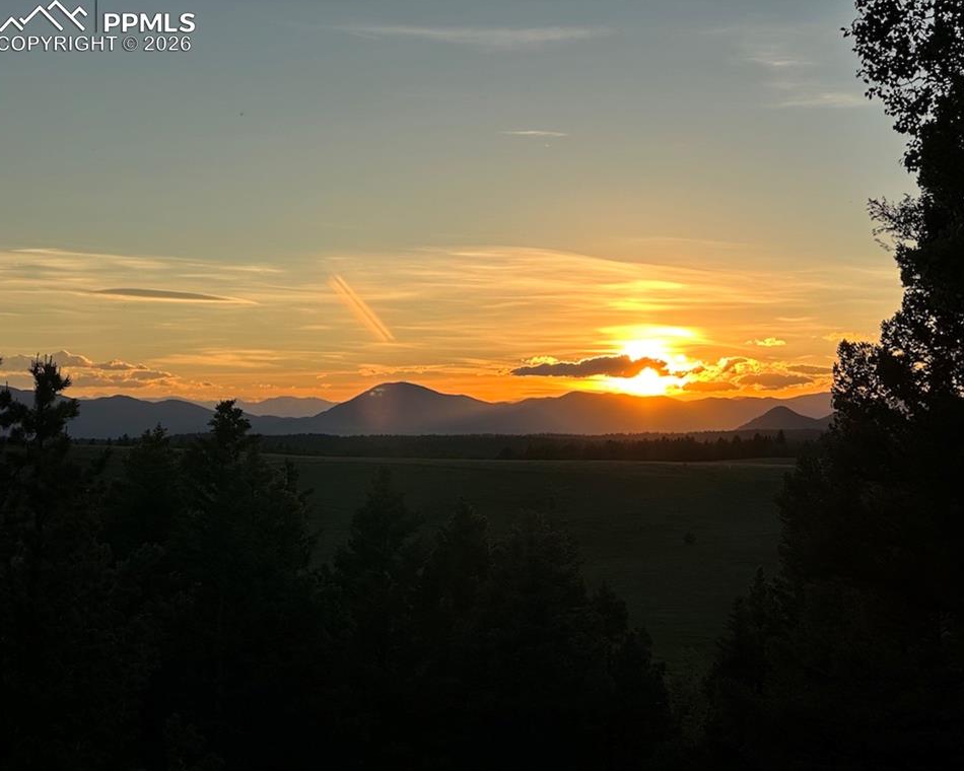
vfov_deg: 18.9
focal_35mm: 81
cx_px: 511
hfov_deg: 23.6
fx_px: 2311
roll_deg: -0.4
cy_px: 384
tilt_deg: +0.6
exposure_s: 1/763
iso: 32
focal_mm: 9
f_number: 2.8
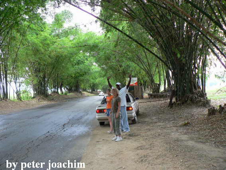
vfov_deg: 40.7
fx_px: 228
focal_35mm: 35
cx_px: 113
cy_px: 85
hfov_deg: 52.6
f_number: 2.8
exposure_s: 1/30
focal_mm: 6
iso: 150
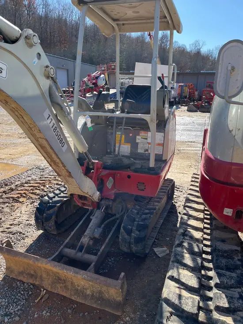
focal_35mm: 26
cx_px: 122
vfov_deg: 67.3
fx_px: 243
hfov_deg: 53.1
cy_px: 162
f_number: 1.6
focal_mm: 5.1
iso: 50
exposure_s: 1/1186
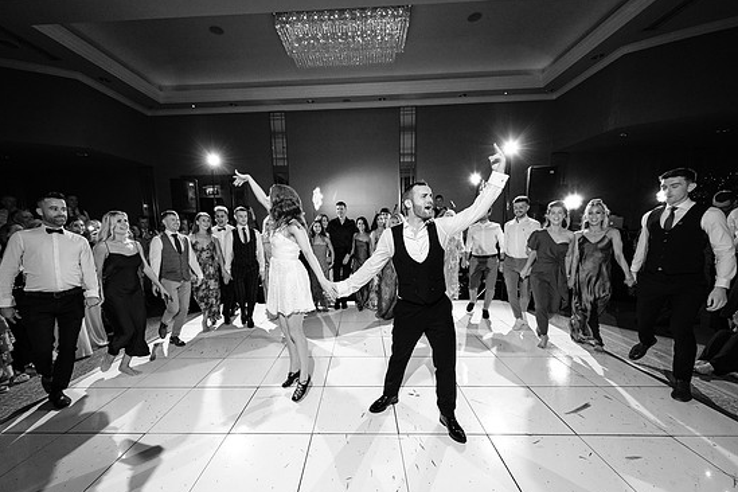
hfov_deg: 104.2
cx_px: 351
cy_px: 268
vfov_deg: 81.0
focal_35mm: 14
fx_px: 287
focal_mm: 8
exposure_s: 1/160
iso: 640
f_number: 2.8
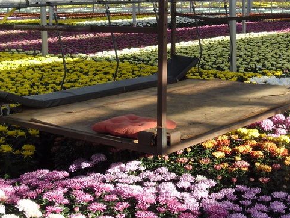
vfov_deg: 20.1
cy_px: 73
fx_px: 612
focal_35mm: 73
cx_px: 153
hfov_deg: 26.7
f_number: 4.5
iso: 80
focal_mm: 7.8
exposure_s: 1/98
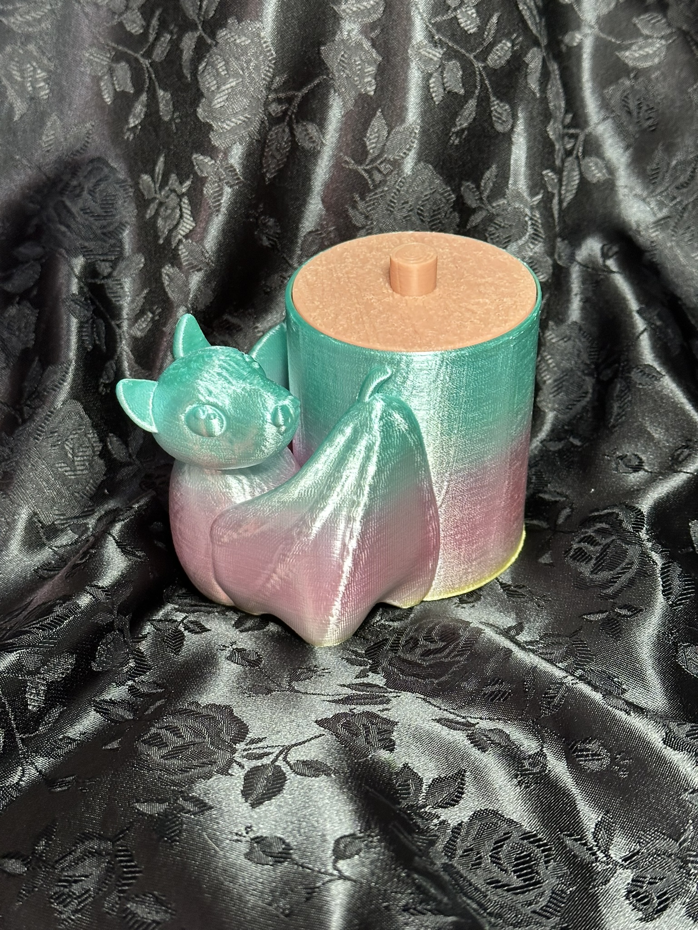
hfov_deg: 30.3
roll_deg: -0.8
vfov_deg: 39.7
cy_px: 465
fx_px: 1291
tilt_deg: -33.9
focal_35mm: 48
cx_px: 349
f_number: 1.78
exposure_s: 1/43
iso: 250
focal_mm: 6.86
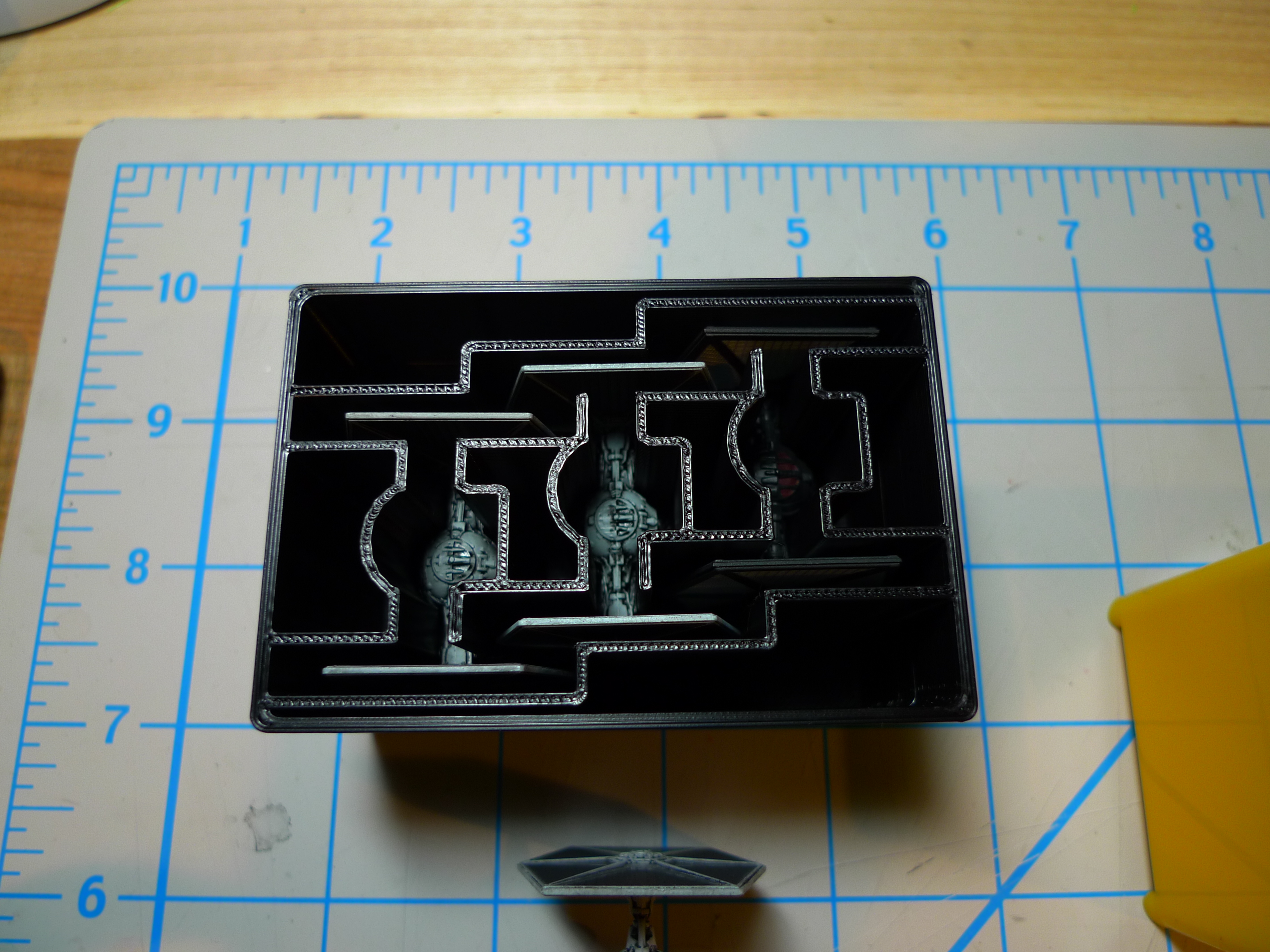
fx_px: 881
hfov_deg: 71.6
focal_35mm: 24
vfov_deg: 56.8
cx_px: 635
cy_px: 476
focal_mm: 5.1
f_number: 2
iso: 100
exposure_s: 1/60
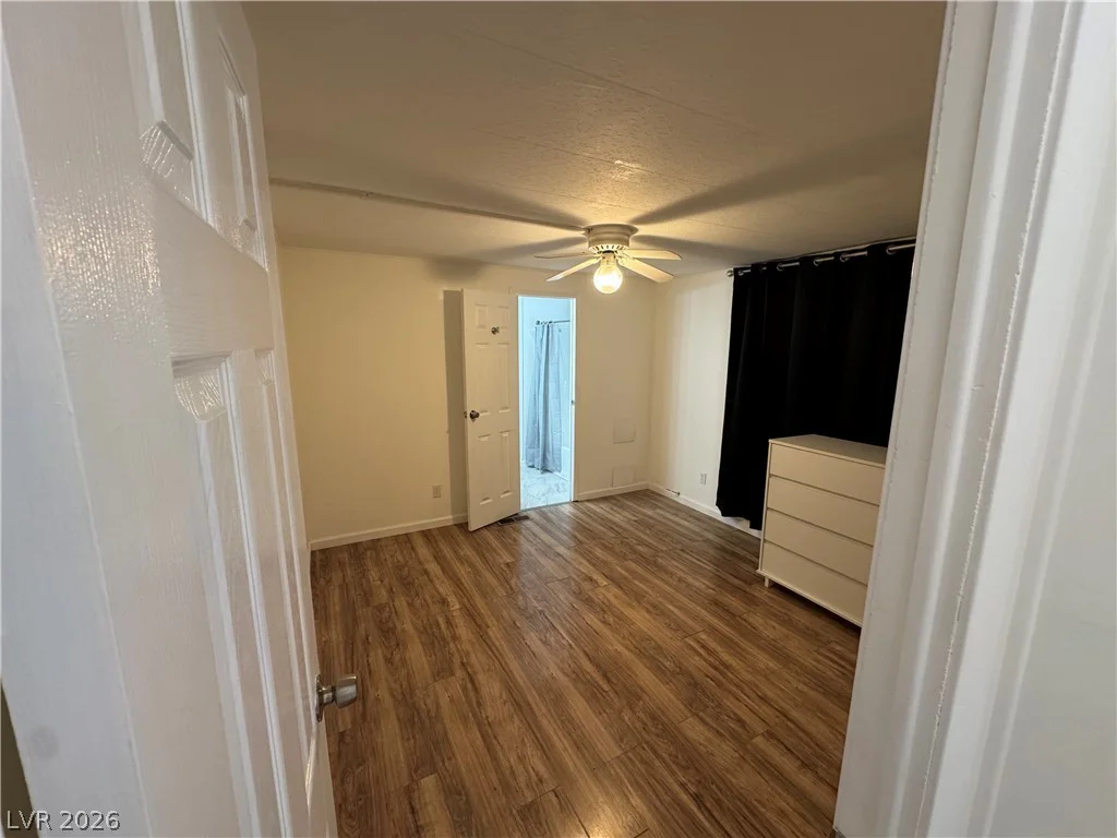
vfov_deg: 85.7
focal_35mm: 14
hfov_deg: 102.1
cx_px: 558
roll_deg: -0.2
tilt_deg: -11.1
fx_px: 452
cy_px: 419
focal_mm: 2.22
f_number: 2.2
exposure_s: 1/60
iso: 320
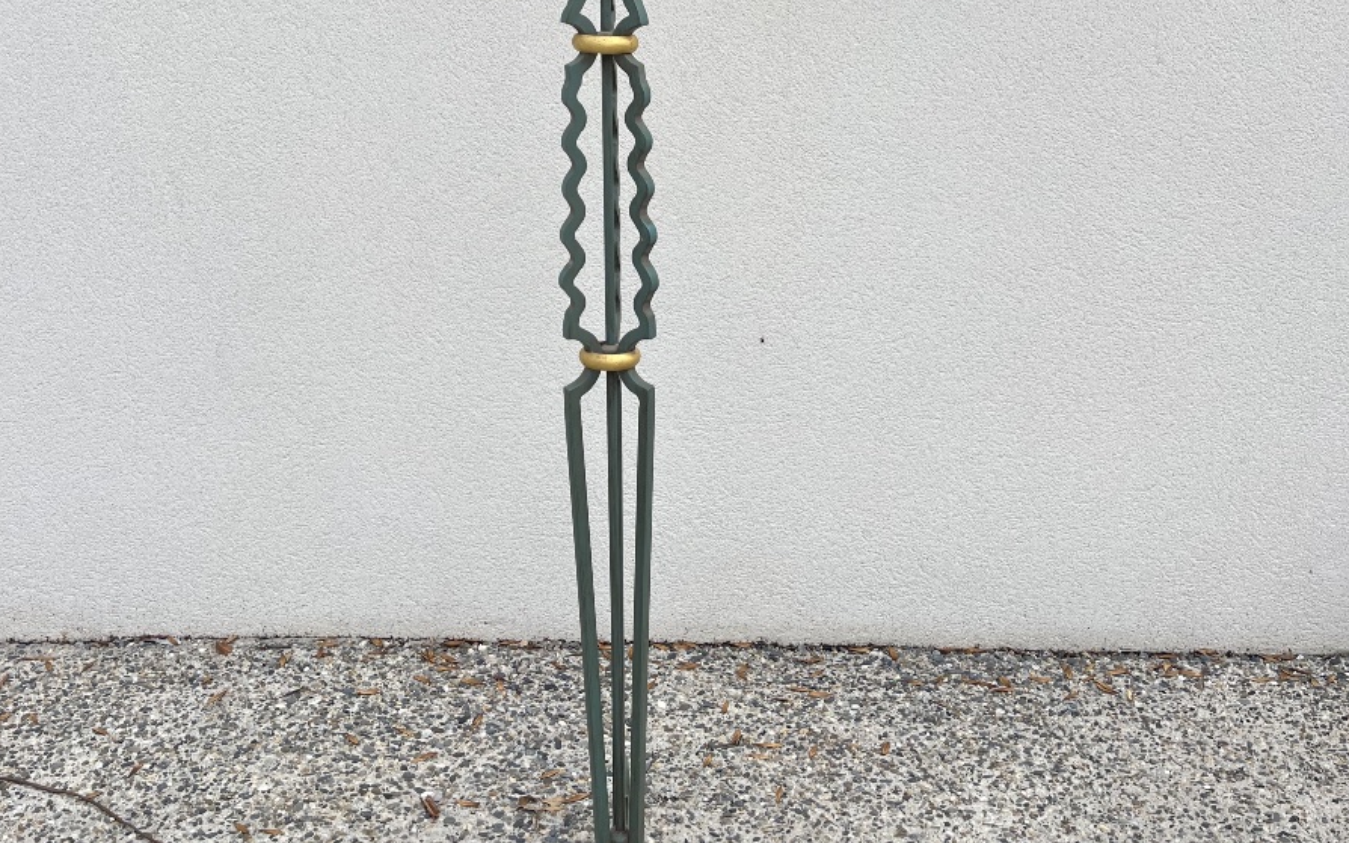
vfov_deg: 33.7
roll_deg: -0.3
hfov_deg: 52.7
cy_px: 201
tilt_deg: -9.9
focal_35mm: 37
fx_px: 1360
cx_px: 674
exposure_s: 1/2062
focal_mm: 5.1
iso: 50
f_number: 1.6
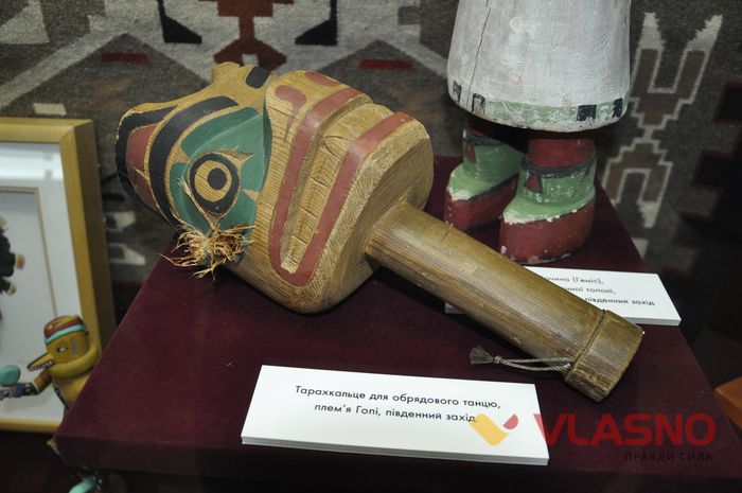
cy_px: 246
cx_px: 371
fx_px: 648
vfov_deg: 41.6
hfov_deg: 59.5
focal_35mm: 32
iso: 800
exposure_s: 1/60
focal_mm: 21
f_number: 3.8
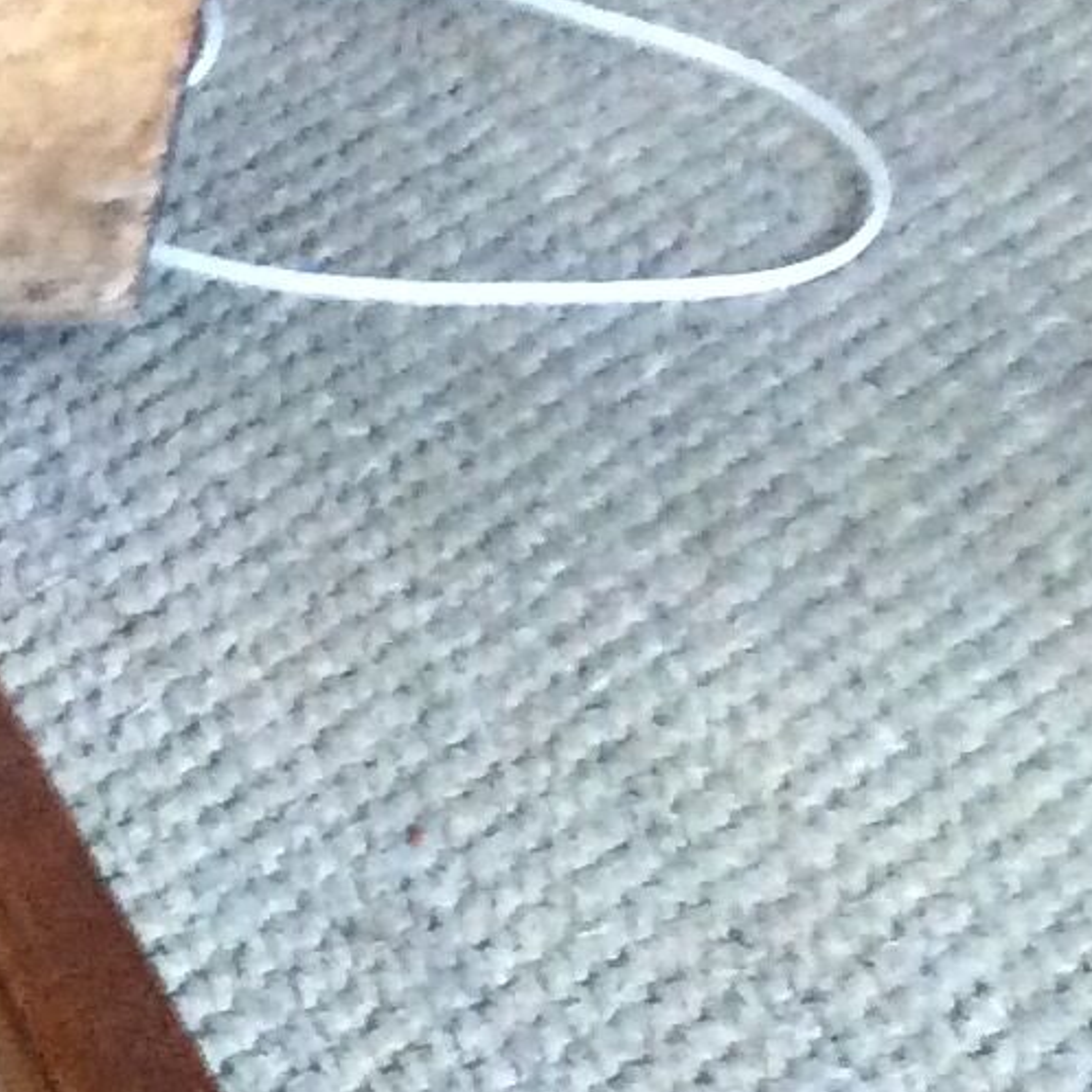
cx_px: -1449
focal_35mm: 147
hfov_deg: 10.4
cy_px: 1846
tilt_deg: -42.5
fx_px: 5246
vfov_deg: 11.2
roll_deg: +1.4
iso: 320
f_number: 2.4
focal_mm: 3.3
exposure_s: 1/17
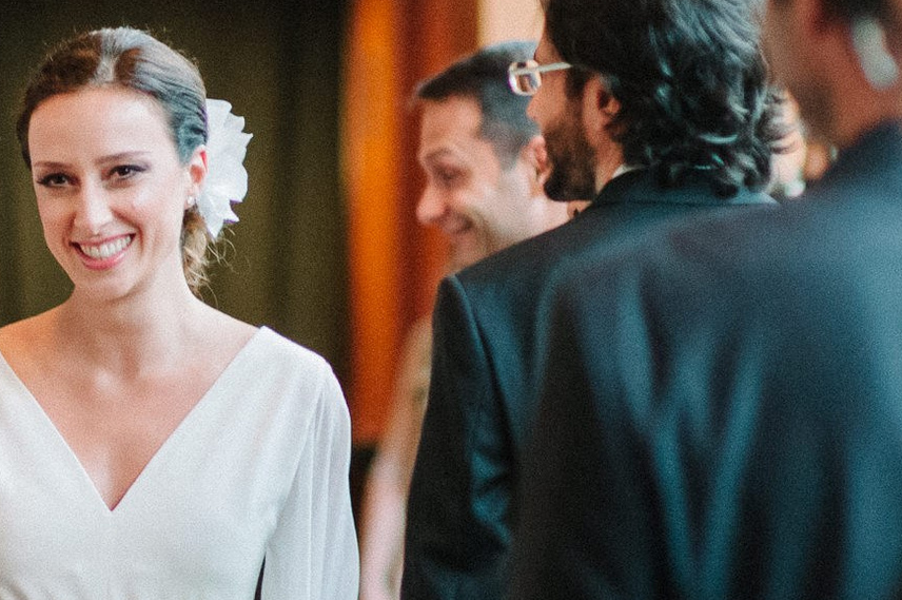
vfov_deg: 5.1
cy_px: 552
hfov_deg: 7.6
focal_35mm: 268
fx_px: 6708
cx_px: -110
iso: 2000
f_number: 1.8
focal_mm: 85
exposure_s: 1/160
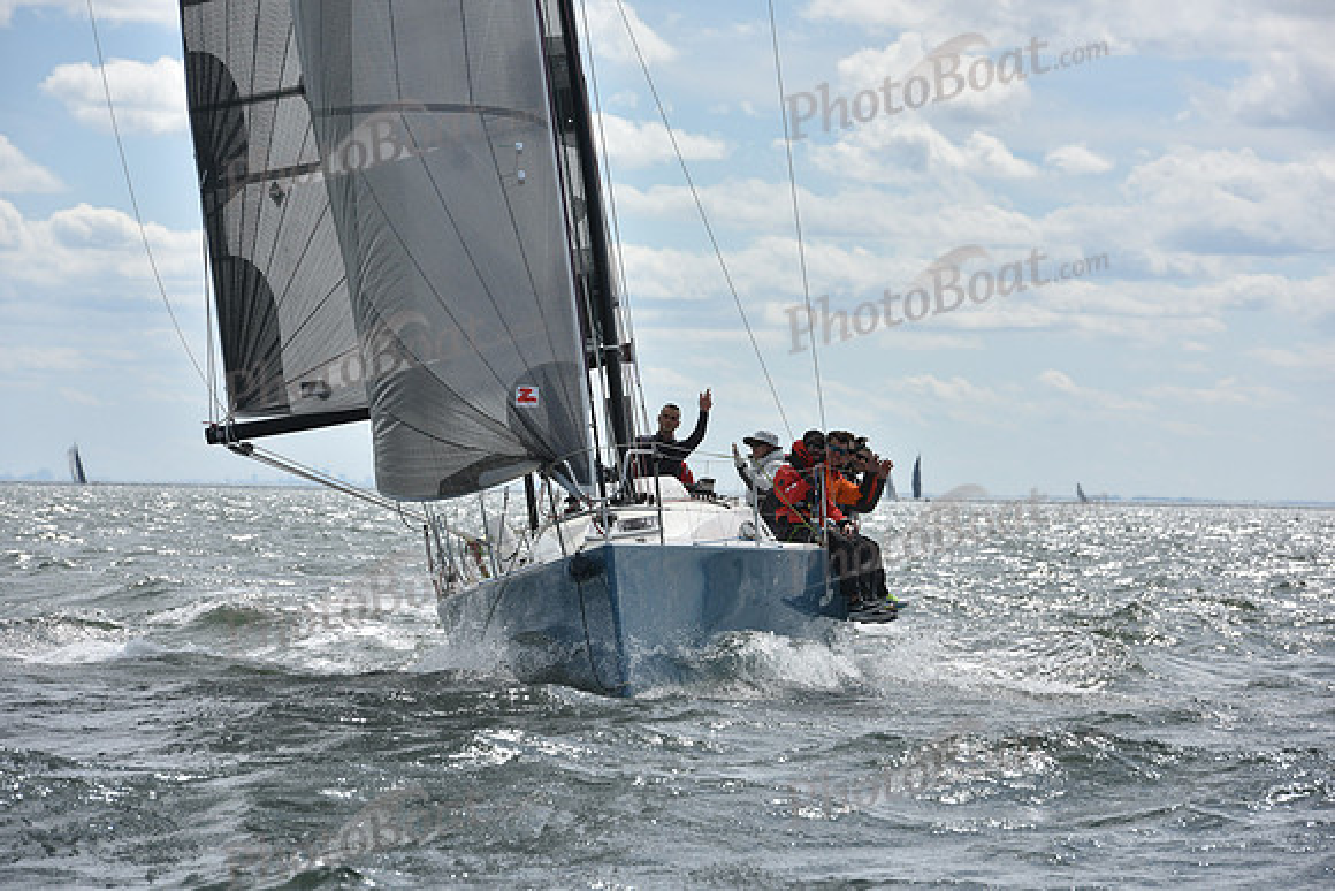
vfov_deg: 7.2
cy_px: 446
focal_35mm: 190
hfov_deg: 10.8
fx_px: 7047
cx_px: 668
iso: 320
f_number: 10
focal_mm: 190
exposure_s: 1/1000
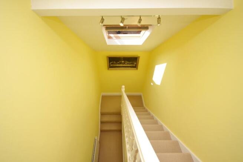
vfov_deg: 77.4
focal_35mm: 15
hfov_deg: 100.4
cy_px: 81
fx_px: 101
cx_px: 122
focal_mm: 10
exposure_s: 1/125
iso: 100
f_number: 5.6
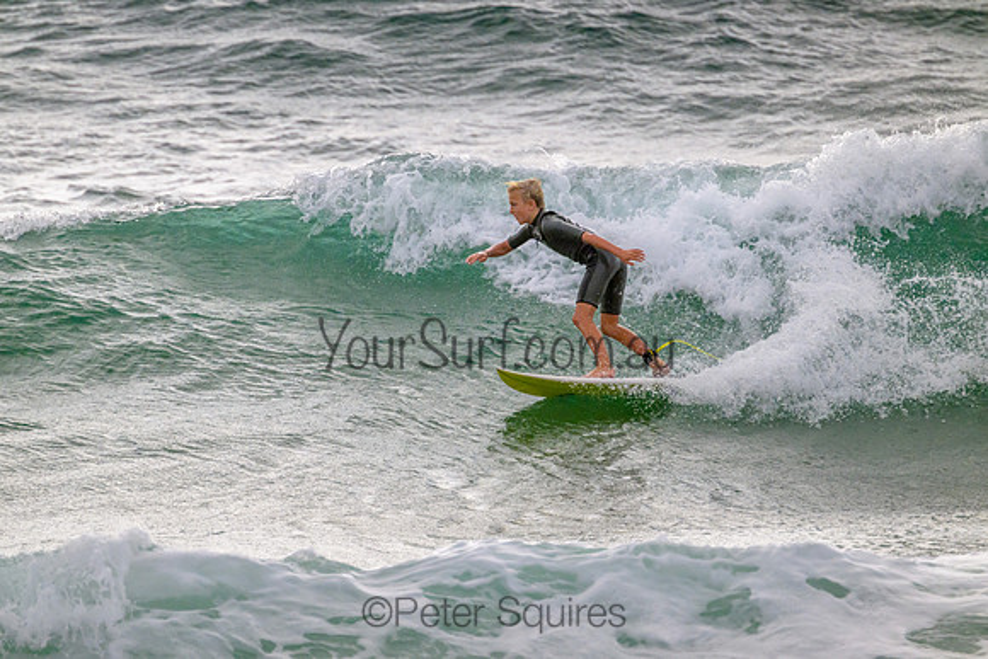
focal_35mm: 800
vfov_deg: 1.7
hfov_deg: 2.6
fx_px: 21960
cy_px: 330
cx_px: 494
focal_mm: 800
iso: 2000
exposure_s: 1/2000
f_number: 11
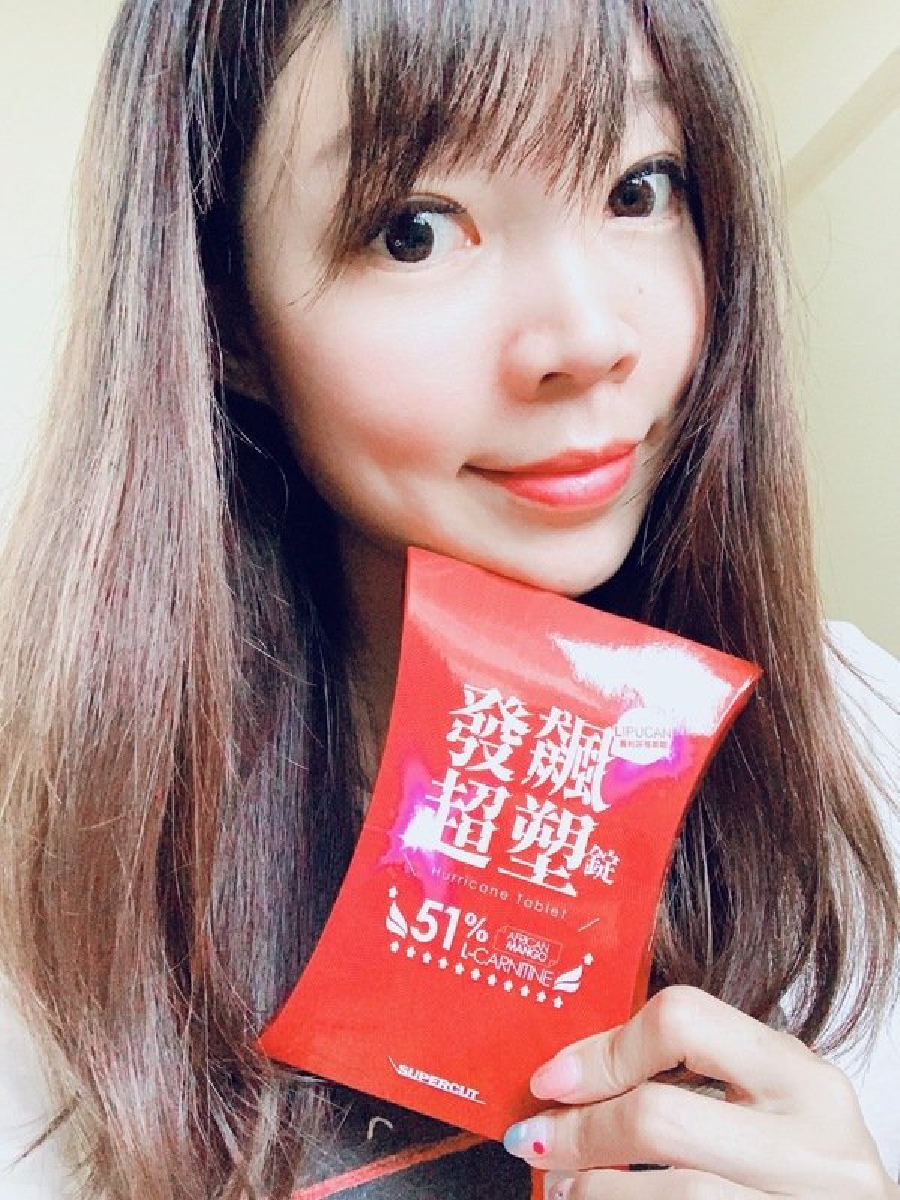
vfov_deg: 56.8
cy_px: 600
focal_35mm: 32
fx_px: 1109
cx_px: 450
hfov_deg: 44.2
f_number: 2.2
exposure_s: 1/60
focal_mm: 2.87
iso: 250
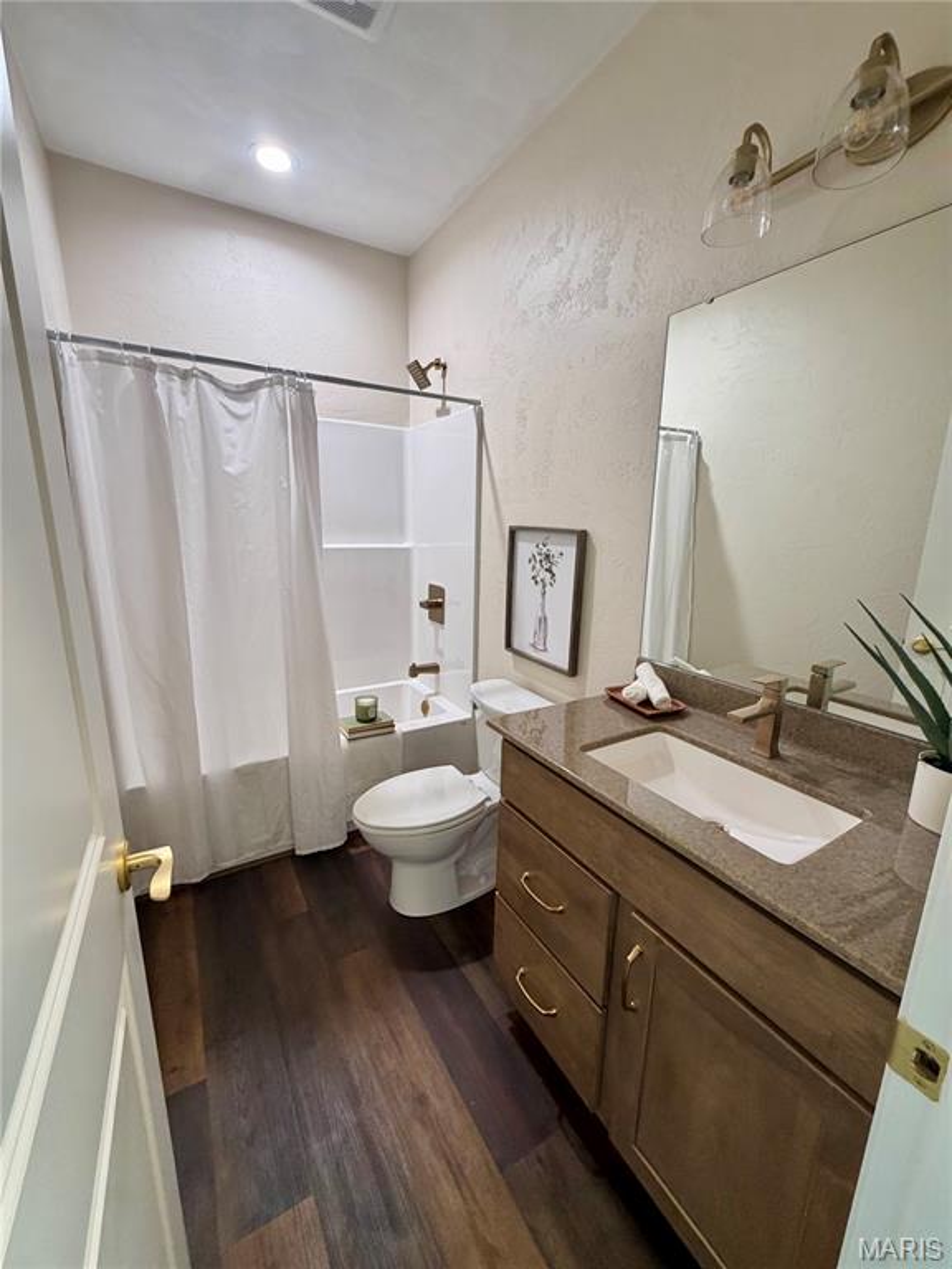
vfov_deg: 102.1
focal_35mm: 14
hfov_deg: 85.7
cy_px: 634
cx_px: 476
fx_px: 513
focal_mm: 2.22
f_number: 2.2
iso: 200
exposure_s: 1/60
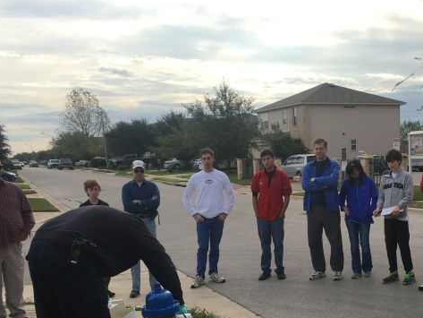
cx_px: 316
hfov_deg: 38.0
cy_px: 256
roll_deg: +2.7
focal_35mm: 49
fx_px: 599
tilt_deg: -8.8
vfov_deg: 29.0
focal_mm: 4.15
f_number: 2.2
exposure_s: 1/1054
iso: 25
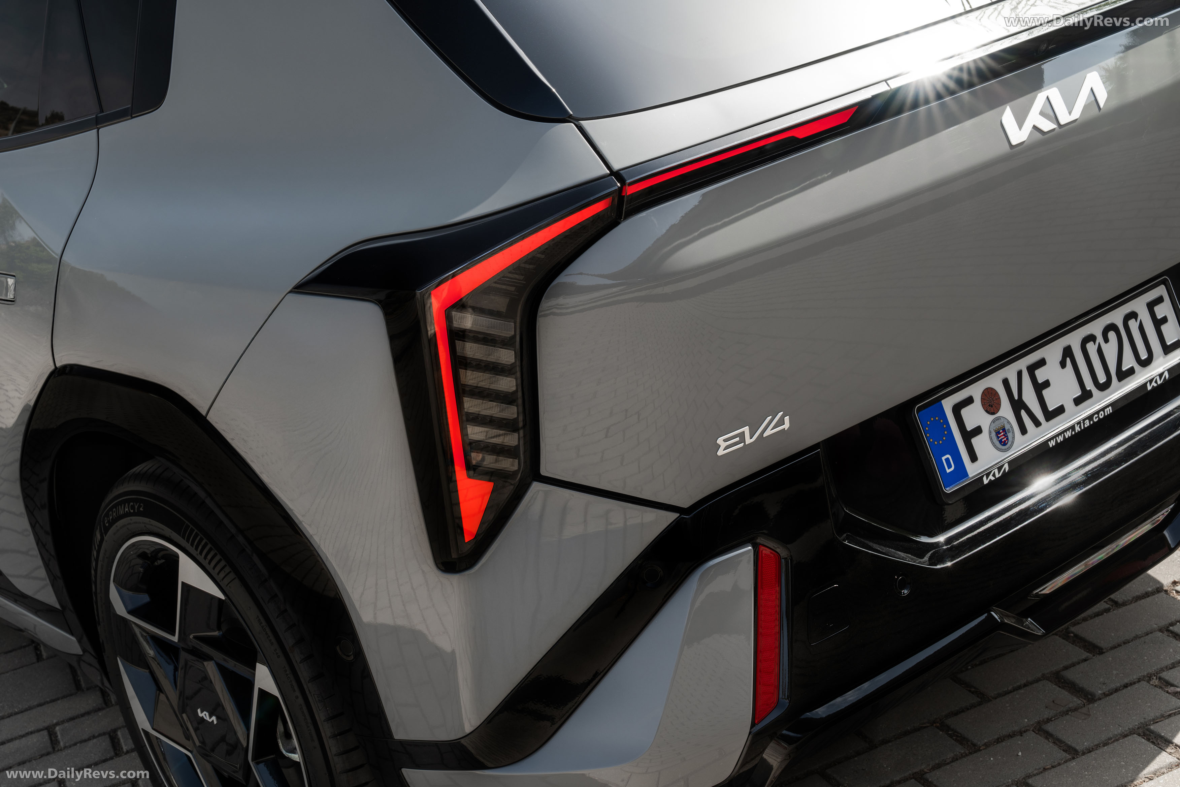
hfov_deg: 37.5
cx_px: 590
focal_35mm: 53
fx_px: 1737
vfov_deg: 25.5
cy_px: 394
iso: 100
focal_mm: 53
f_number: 13
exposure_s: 1/25
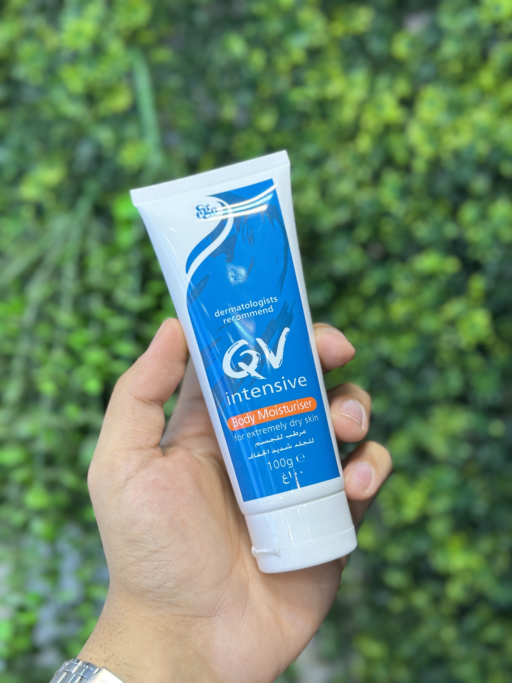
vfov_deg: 39.7
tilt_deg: -4.4
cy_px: 342
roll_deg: +1.6
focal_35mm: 48
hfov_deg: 30.3
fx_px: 947
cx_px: 256
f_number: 1.78
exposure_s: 1/100
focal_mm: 6.86
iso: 160
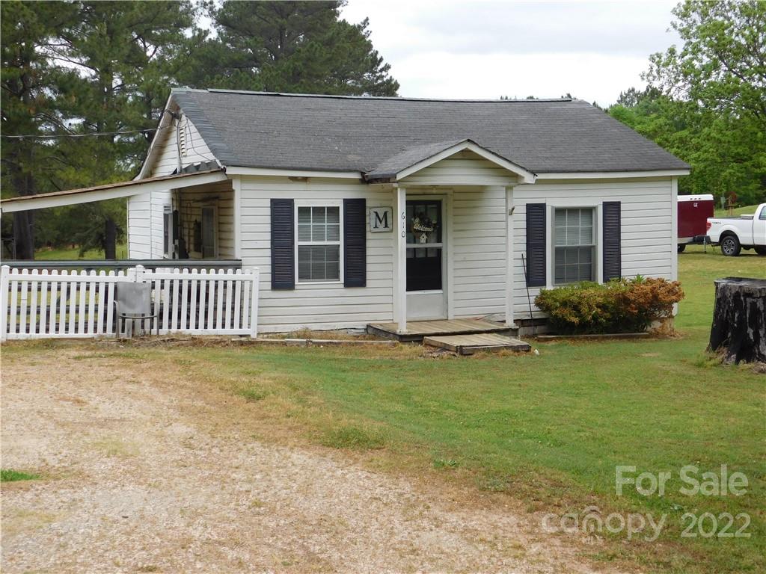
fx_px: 1129
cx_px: 383
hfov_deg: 37.5
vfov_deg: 28.6
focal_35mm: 51
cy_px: 287
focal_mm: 9
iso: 125
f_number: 3.8
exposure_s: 1/400
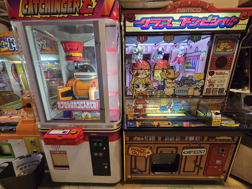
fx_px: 95
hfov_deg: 106.2
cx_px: 126
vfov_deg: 89.9
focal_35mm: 13
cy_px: 94
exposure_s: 1/50
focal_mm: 2.2
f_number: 2.2
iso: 250
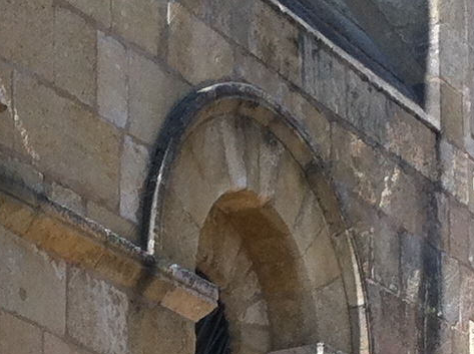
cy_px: 657
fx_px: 2624
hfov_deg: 10.3
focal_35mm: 192
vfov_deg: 7.5
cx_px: 165
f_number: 2.8
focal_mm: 3.85
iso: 80
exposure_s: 1/773
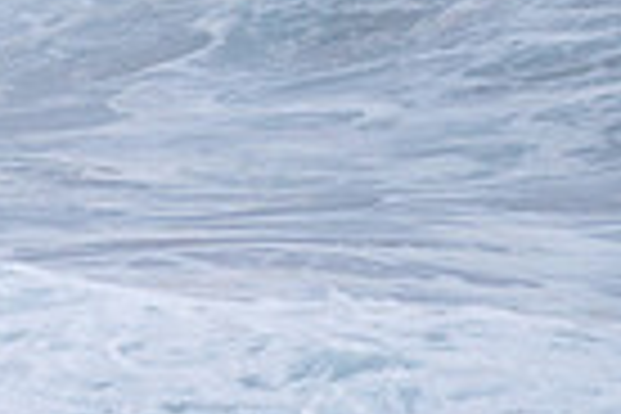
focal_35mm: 2575
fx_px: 44415
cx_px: 7
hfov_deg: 0.8
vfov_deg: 0.5
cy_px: -348
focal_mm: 500
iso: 450
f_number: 5.6
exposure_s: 1/1250
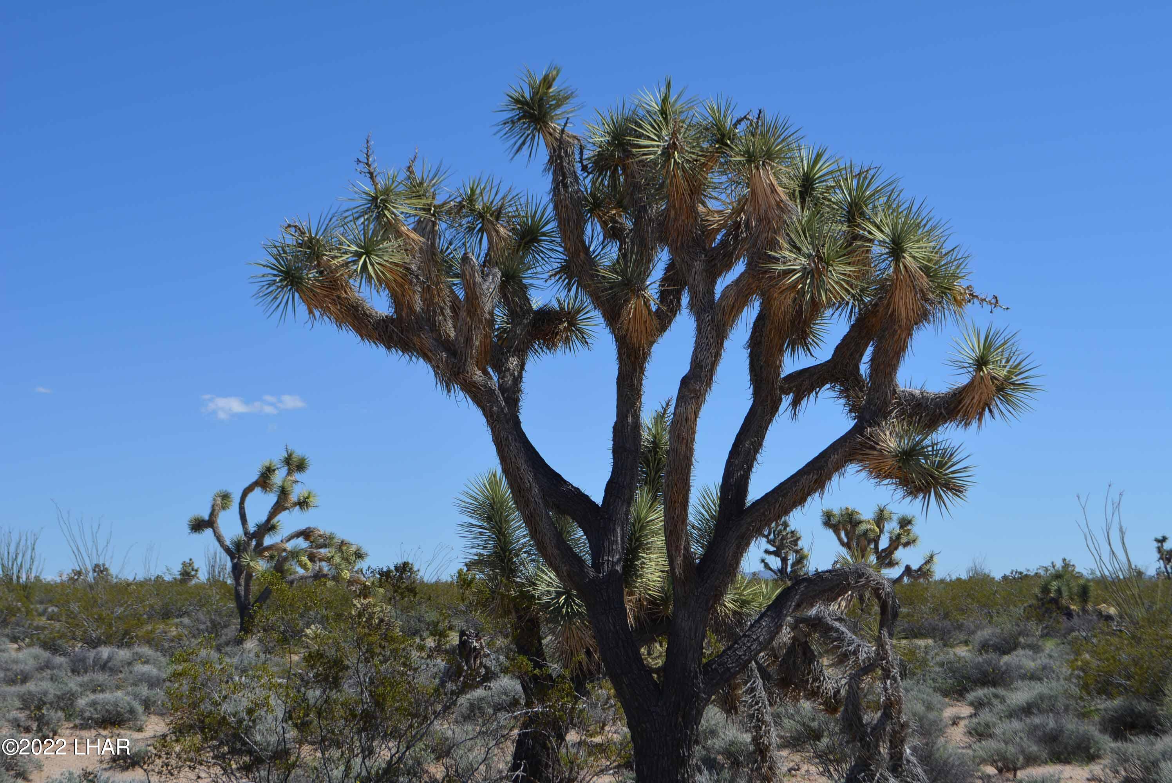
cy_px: 392
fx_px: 1662
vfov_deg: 26.5
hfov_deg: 38.9
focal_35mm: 51
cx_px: 586
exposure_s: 1/320
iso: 100
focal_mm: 34
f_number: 9
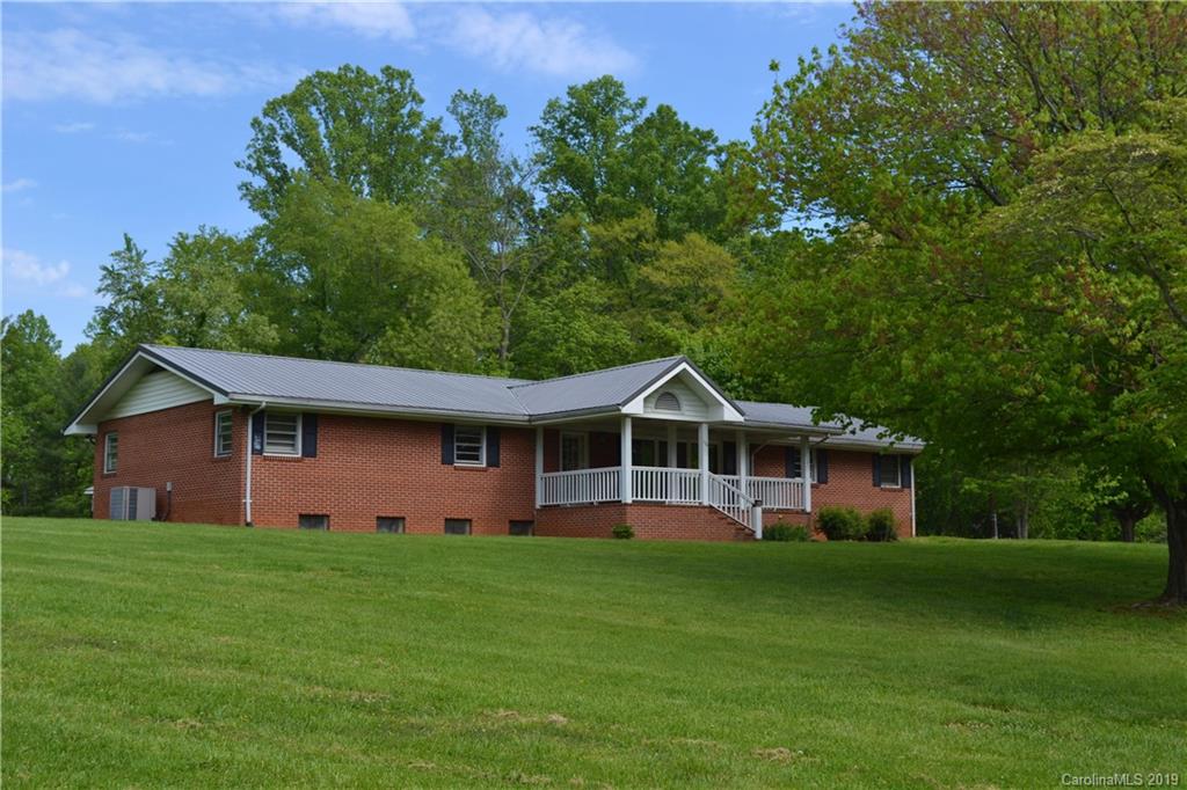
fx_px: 1582
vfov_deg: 28.1
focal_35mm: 48
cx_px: 594
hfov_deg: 41.1
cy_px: 395
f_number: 7.1
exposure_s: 1/200
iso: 100
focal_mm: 32
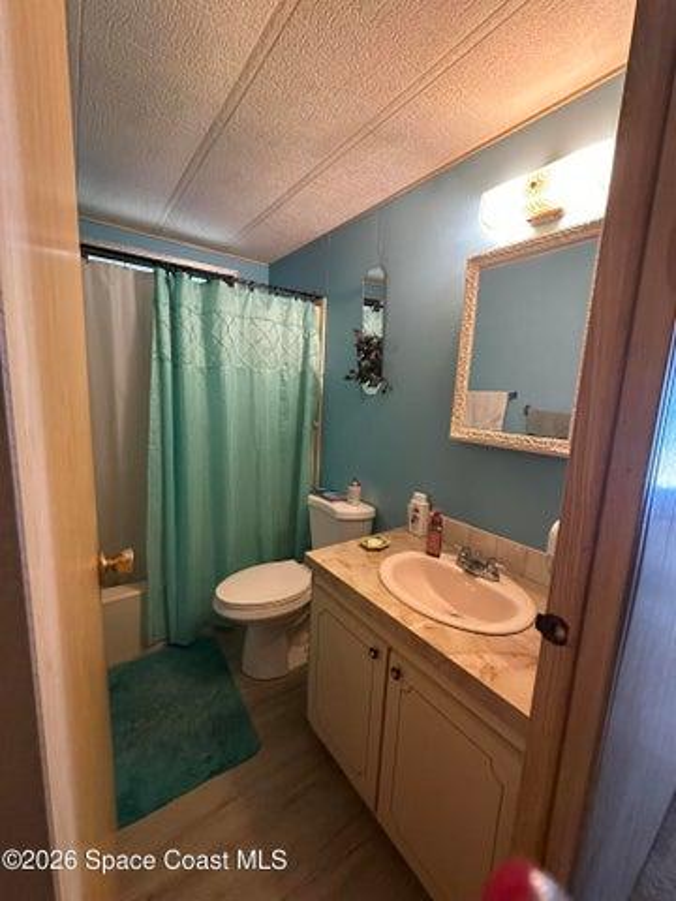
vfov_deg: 102.1
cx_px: 338
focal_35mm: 14
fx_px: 365
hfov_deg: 85.7
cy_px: 450
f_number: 2.2
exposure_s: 1/60
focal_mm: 2.22
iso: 800
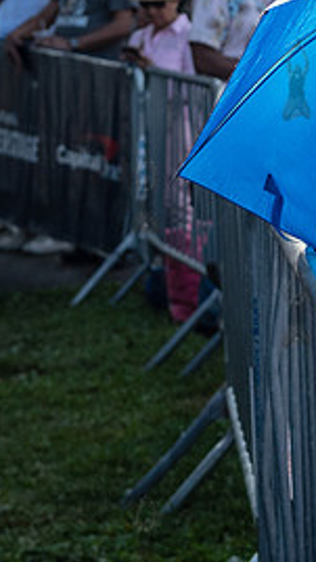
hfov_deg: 7.3
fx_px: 2410
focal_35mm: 162
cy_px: 188
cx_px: 569
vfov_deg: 13.3
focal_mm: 55
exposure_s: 1/1250
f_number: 5
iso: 500
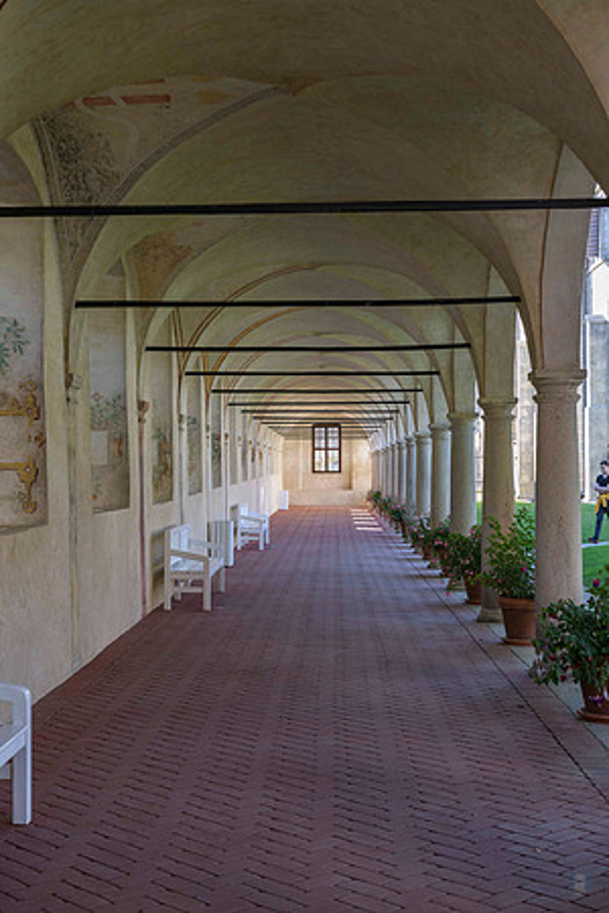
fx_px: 1269
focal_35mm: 50
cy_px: 456
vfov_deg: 39.6
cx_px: 304
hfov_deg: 27.0
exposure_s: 1/100
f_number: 7.1
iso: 360
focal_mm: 50
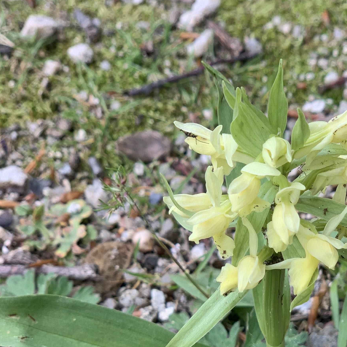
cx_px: 296
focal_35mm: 106
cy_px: 255
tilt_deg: -39.4
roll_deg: +3.4
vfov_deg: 16.4
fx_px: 1202
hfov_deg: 16.3
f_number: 2.4
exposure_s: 1/122
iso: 20
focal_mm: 6
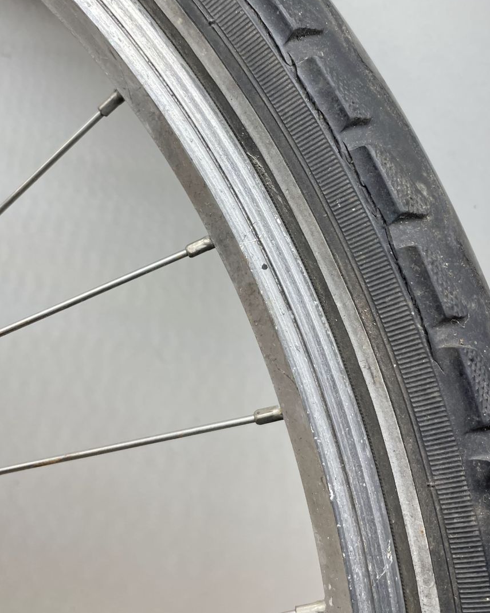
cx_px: 261
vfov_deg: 47.4
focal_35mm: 38
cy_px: 222
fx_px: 689
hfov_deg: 39.1
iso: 50
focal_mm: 4.2
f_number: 1.6
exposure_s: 1/100
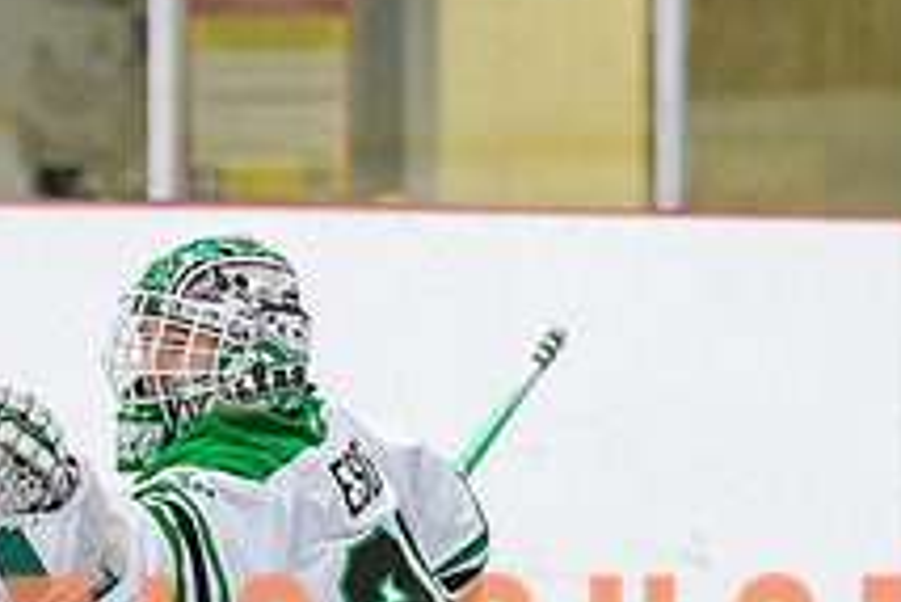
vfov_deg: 2.9
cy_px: 440
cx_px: 420
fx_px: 11946
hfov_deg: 4.3
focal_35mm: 477
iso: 2800
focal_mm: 122
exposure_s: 1/640
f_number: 2.8
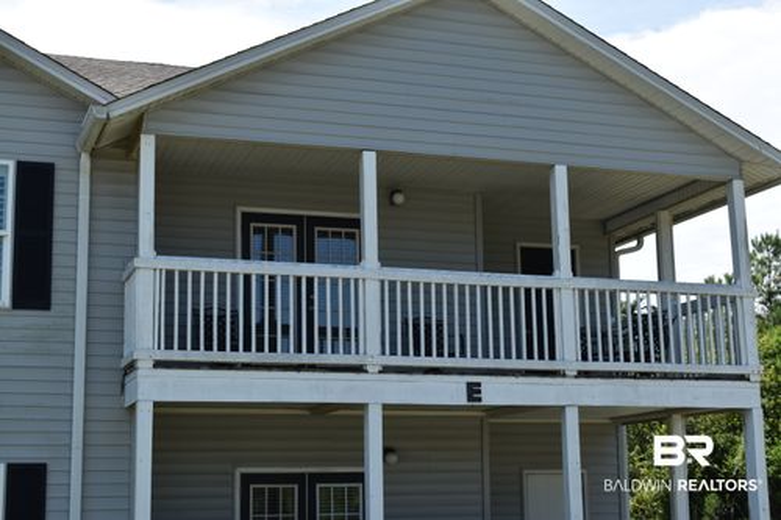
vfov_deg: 23.8
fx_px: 1236
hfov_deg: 35.1
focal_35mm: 57
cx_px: 390
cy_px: 260
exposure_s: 1/250
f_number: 8
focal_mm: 38
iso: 100
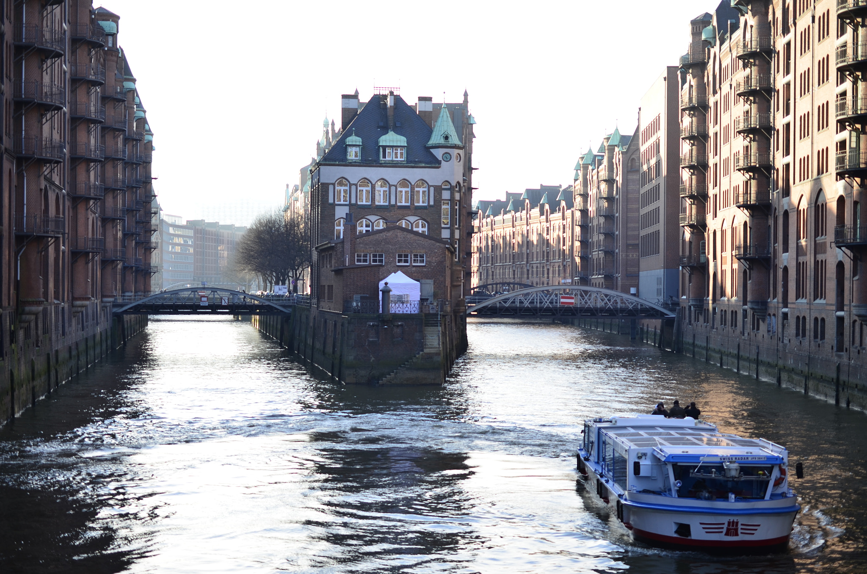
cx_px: 434
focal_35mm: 60
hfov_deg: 33.5
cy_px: 287
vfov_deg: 22.5
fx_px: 1442
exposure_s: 1/320
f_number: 2.8
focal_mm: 40
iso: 100
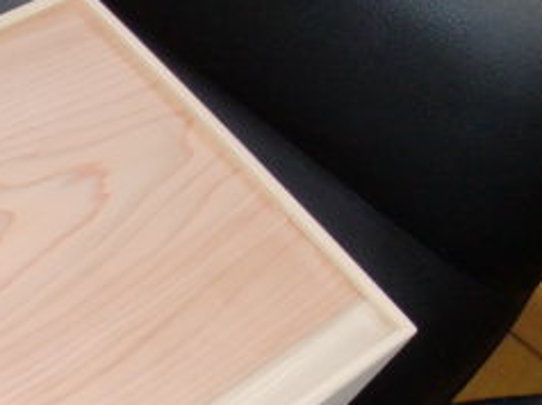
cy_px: 412
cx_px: -116
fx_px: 1517
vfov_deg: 14.9
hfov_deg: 19.1
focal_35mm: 97
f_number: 2.8
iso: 320
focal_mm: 6.3
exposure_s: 1/60
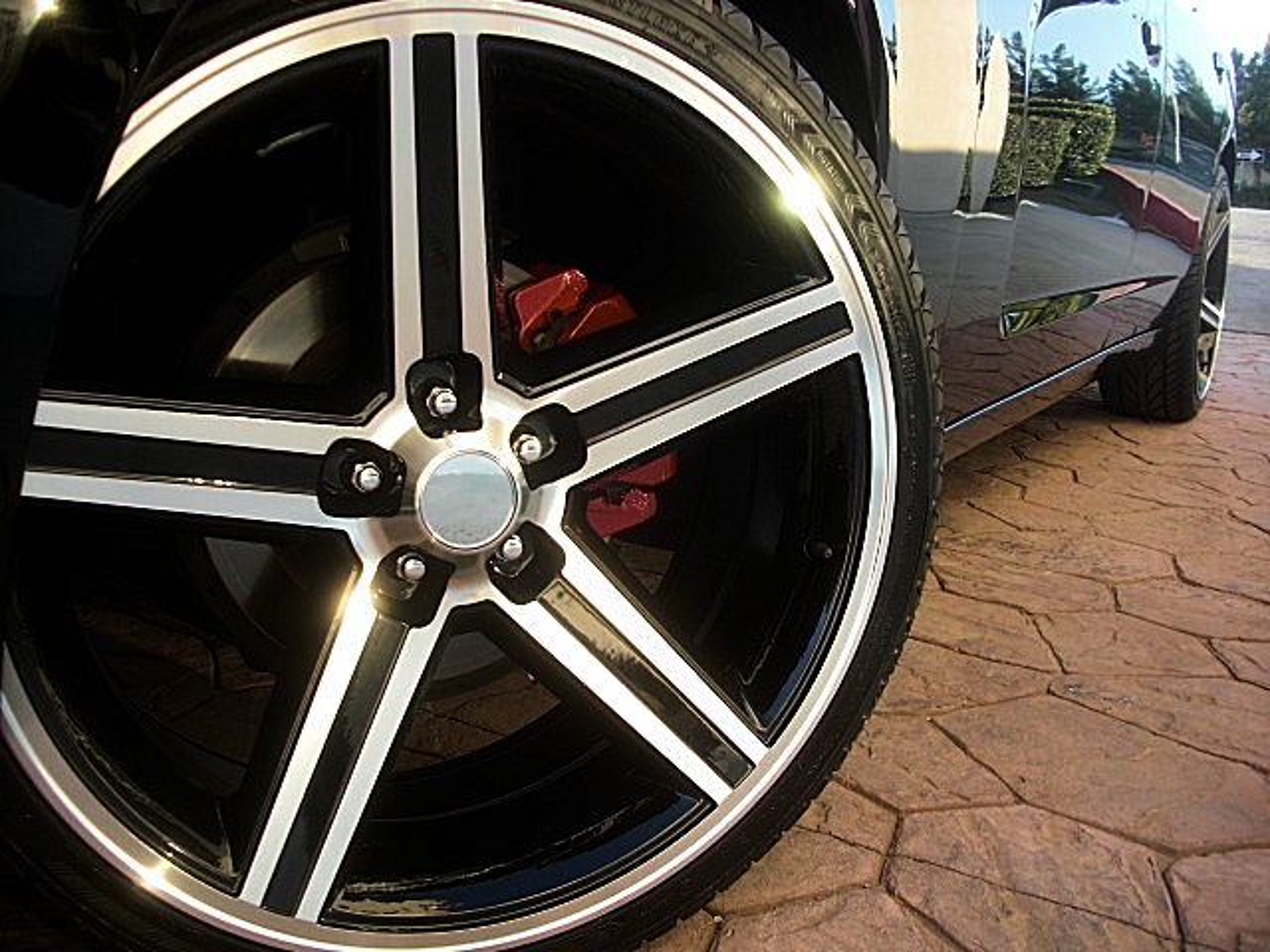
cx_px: 635
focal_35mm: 36
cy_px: 476
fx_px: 1321
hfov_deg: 51.4
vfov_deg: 39.7
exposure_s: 1/80
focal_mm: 6.3
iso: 50
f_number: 2.8
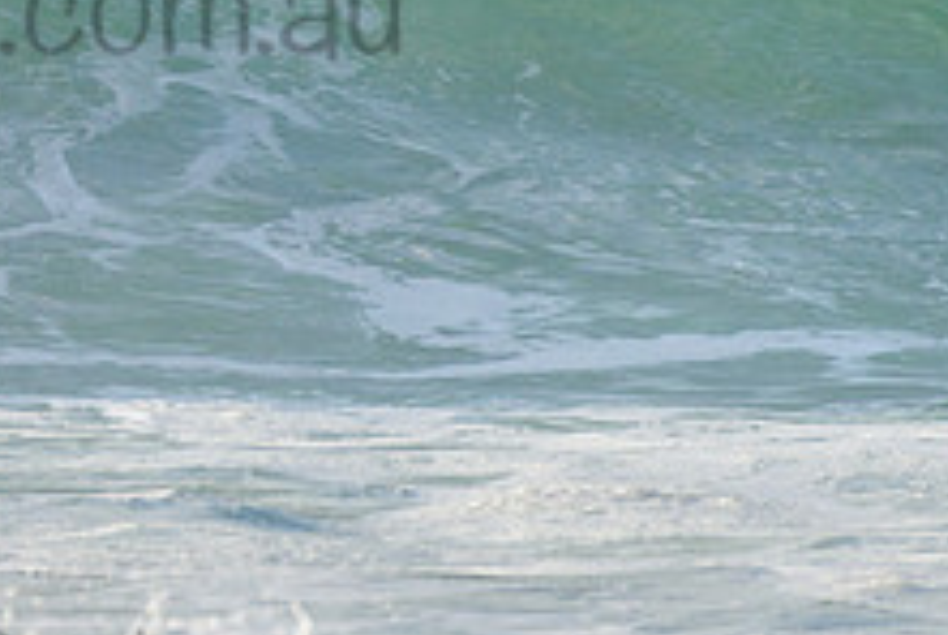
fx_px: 42294
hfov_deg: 1.3
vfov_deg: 0.9
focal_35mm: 1604
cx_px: -328
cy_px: -217
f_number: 5.6
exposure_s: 1/2000
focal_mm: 500
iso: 360
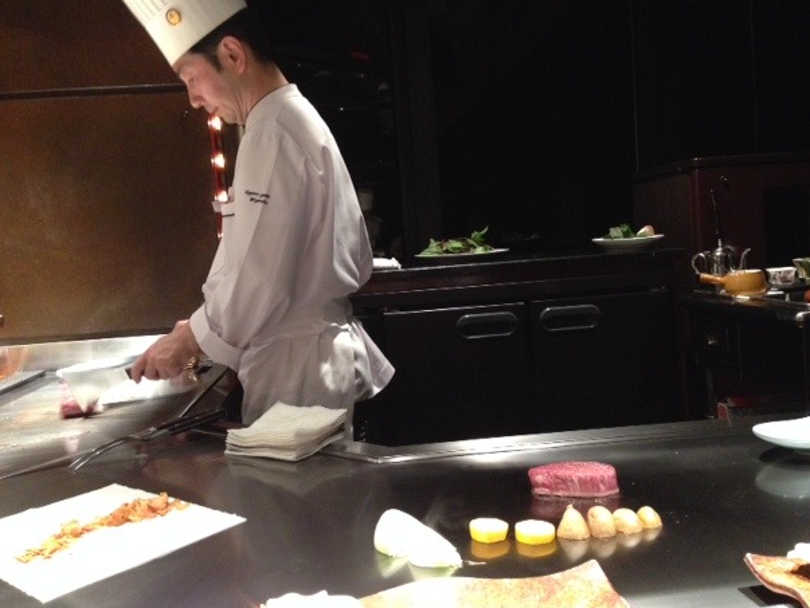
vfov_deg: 40.7
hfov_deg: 52.6
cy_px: 290
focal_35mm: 35
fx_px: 819
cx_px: 403
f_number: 2.4
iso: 400
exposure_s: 1/15
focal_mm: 4.12
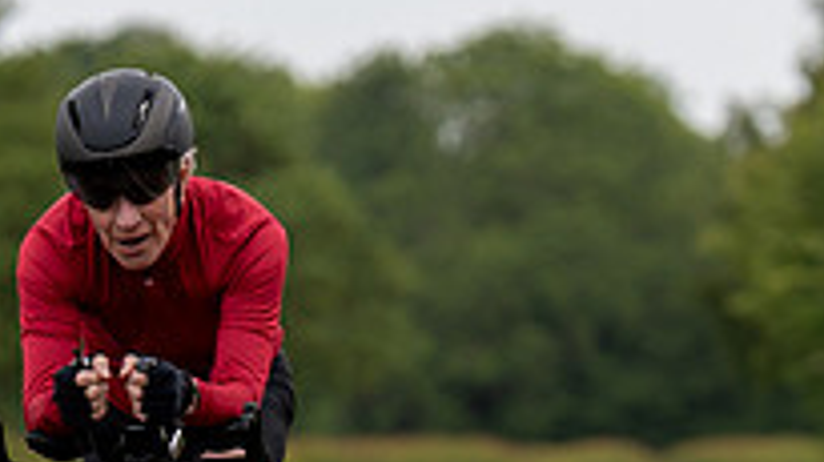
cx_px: 221
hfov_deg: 3.5
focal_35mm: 624
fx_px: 13625
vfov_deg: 1.9
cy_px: 551
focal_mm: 131
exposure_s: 1/1250
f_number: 3.2
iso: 160
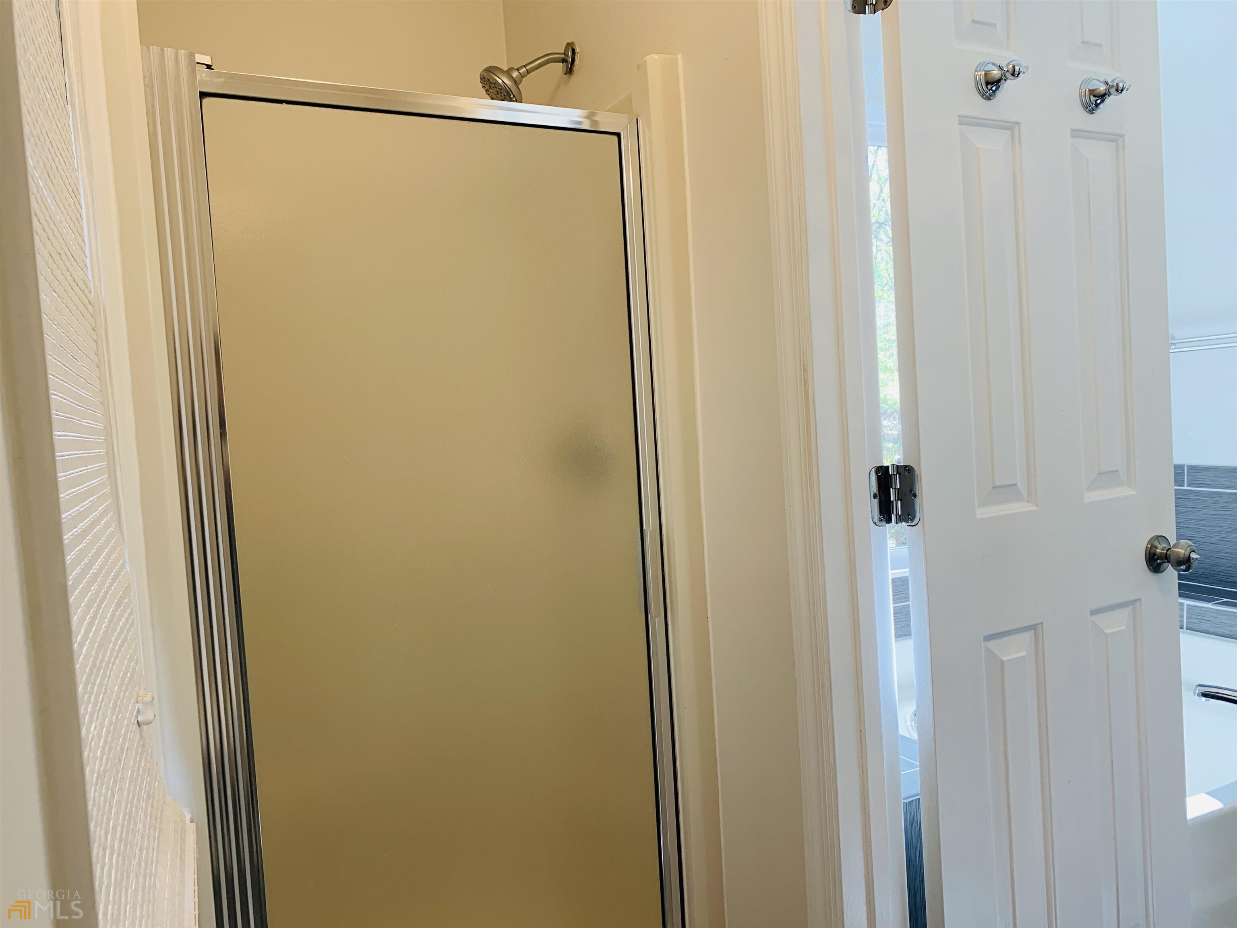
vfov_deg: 53.1
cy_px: 464
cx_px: 618
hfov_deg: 67.3
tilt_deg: -1.4
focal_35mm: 26
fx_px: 929
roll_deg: +3.3
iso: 100
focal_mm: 4.25
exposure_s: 1/113
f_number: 1.8
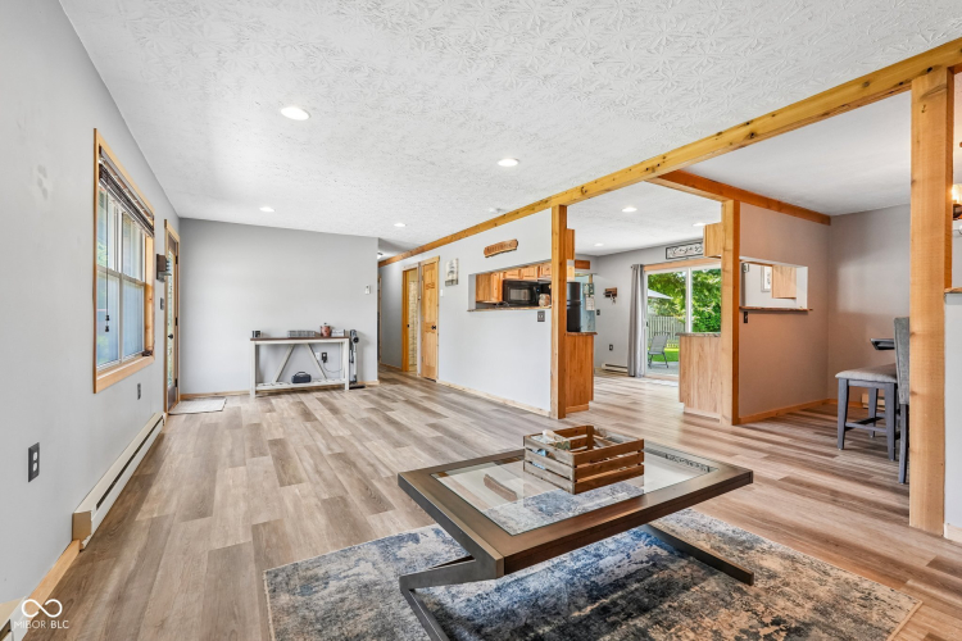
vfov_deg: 73.7
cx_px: 481
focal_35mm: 16
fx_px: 428
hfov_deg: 96.7
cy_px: 320
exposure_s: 1/30
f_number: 8
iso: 1000
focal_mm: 16
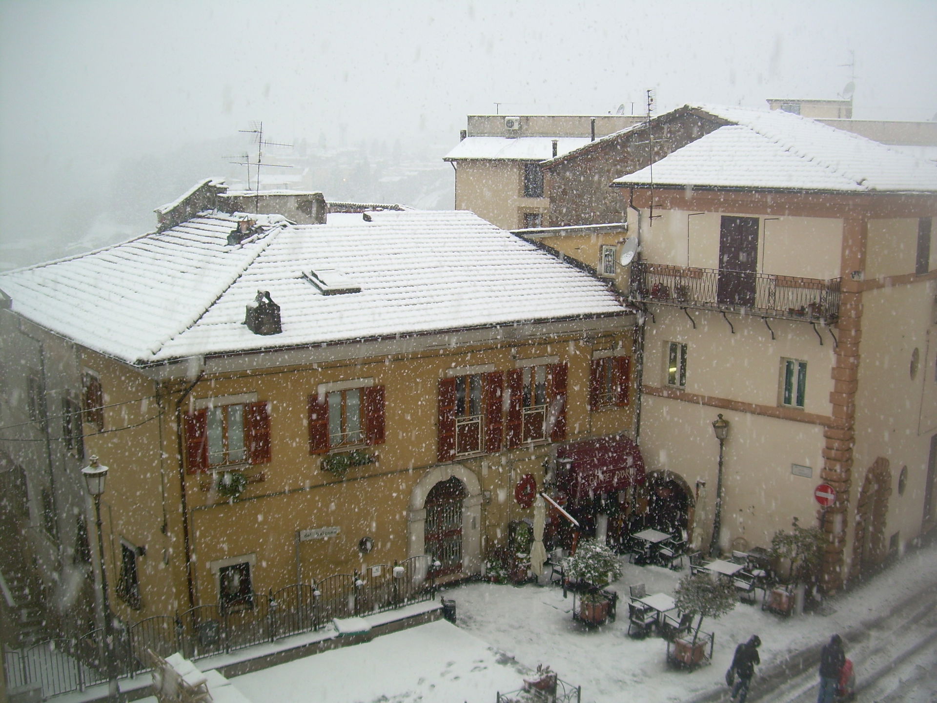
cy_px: 352
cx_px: 468
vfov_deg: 37.7
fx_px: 1029
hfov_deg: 49.0
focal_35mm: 38
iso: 50
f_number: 2.8
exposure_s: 1/84.8
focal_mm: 6.3
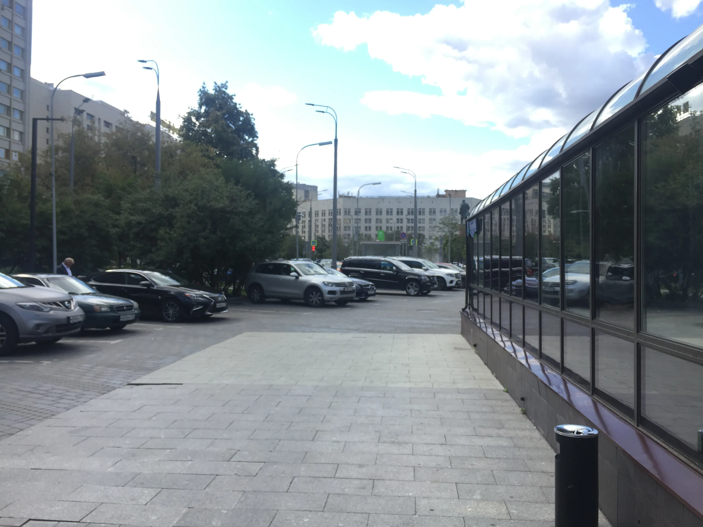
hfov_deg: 61.7
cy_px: 264
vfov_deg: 48.2
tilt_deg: +1.2
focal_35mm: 29
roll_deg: -0.2
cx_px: 352
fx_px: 589
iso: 32
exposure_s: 1/732
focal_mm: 4.15
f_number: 2.2
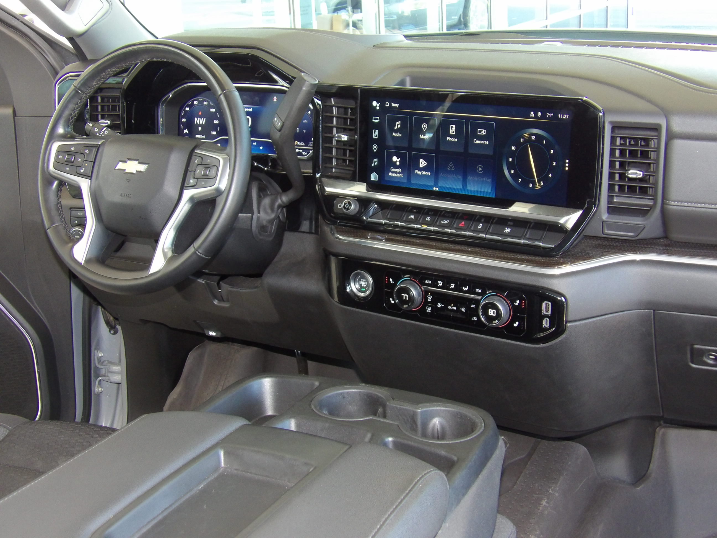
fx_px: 953
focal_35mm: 46
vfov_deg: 31.5
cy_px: 269
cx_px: 358
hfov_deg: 41.2
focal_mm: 8.2
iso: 400
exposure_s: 1/32
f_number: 3.8
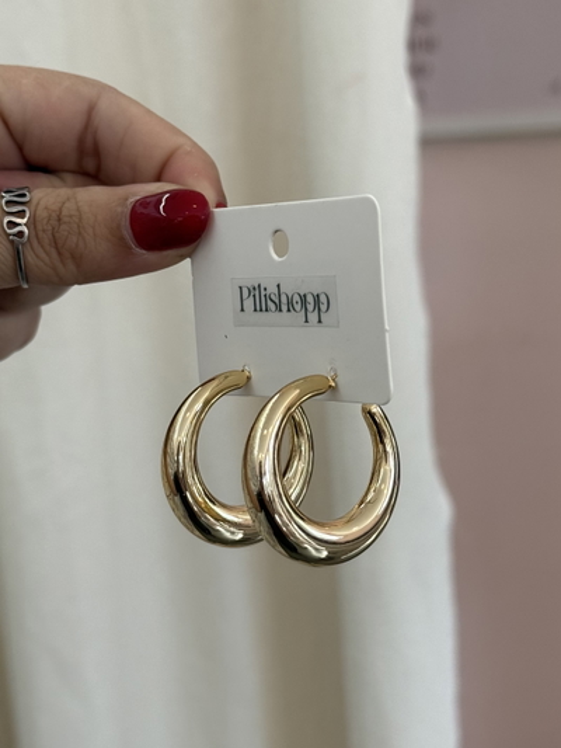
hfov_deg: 30.3
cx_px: 280
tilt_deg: -13.7
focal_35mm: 48
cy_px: 374
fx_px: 1037
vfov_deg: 39.6
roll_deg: +4.9
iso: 50
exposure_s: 1/156
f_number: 1.78
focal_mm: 6.76
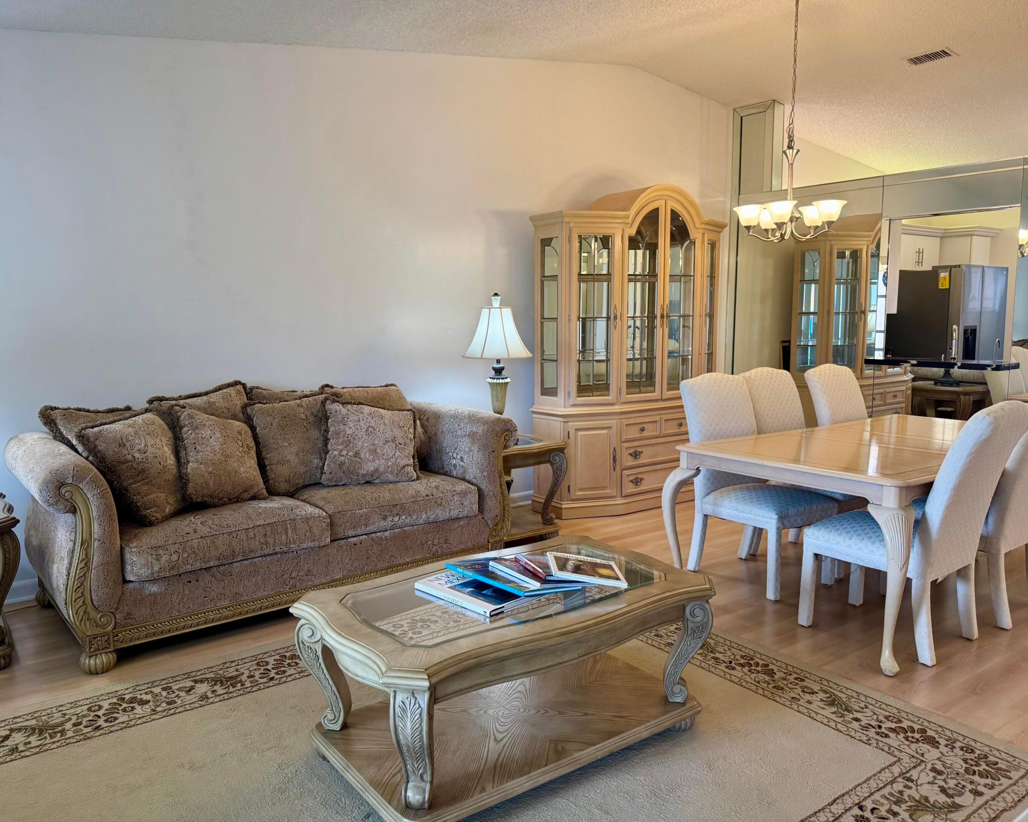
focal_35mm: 26
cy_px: 398
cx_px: 476
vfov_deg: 54.9
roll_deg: +0.4
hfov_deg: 65.9
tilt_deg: -7.1
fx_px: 791
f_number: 1.78
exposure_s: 1/120
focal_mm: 6.76
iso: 160
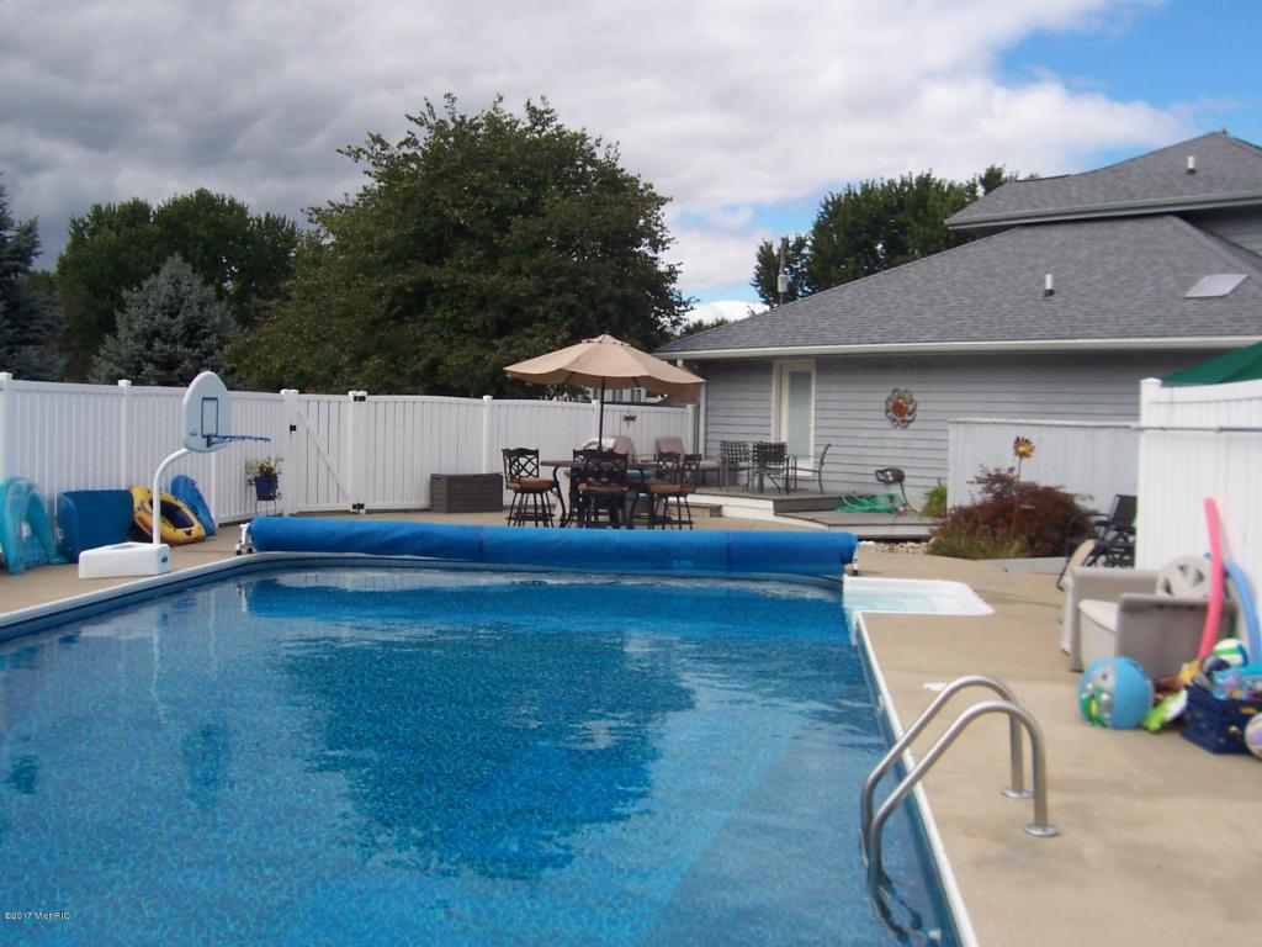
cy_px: 474
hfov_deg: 50.1
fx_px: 1349
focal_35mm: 37
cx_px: 631
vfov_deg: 38.7
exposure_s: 1/500
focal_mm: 5.6
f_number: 5.6
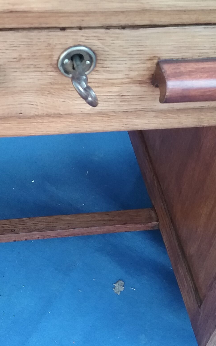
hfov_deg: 23.5
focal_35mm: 55
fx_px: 518
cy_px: 160
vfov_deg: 36.9
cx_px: 76
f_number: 2.2
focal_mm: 3.3
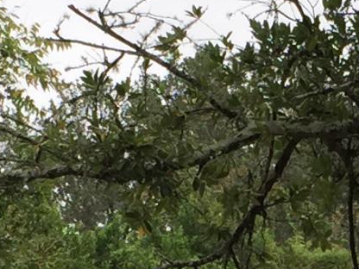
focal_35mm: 209
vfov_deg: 7.0
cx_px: 362
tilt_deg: +5.1
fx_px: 2168
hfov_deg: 9.4
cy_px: 410
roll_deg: -1.7
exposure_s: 1/363
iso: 32
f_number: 2.2
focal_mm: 4.15
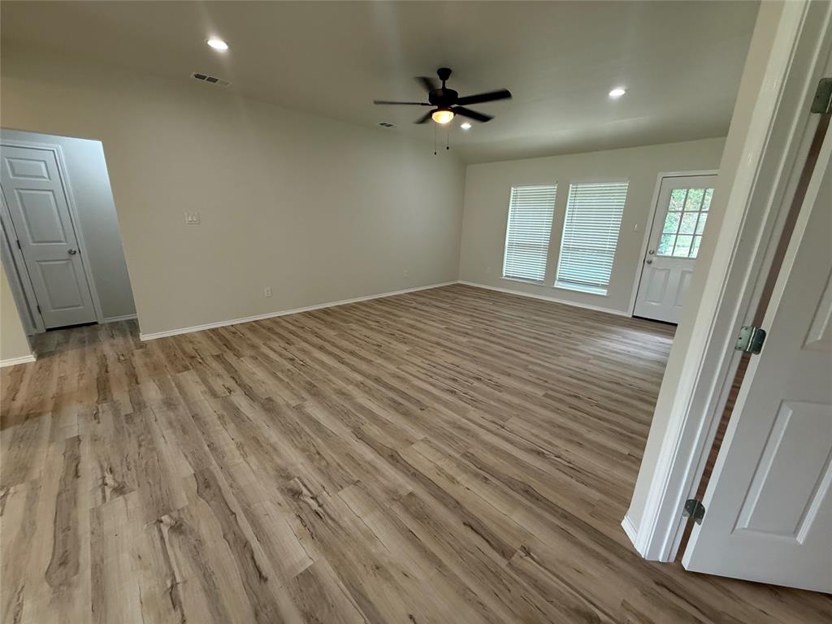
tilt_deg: -13.6
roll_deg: -0.8
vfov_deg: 85.7
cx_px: 416
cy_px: 312
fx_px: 336
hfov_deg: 102.1
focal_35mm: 14
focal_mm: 2.22
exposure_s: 1/120
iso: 200
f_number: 2.2
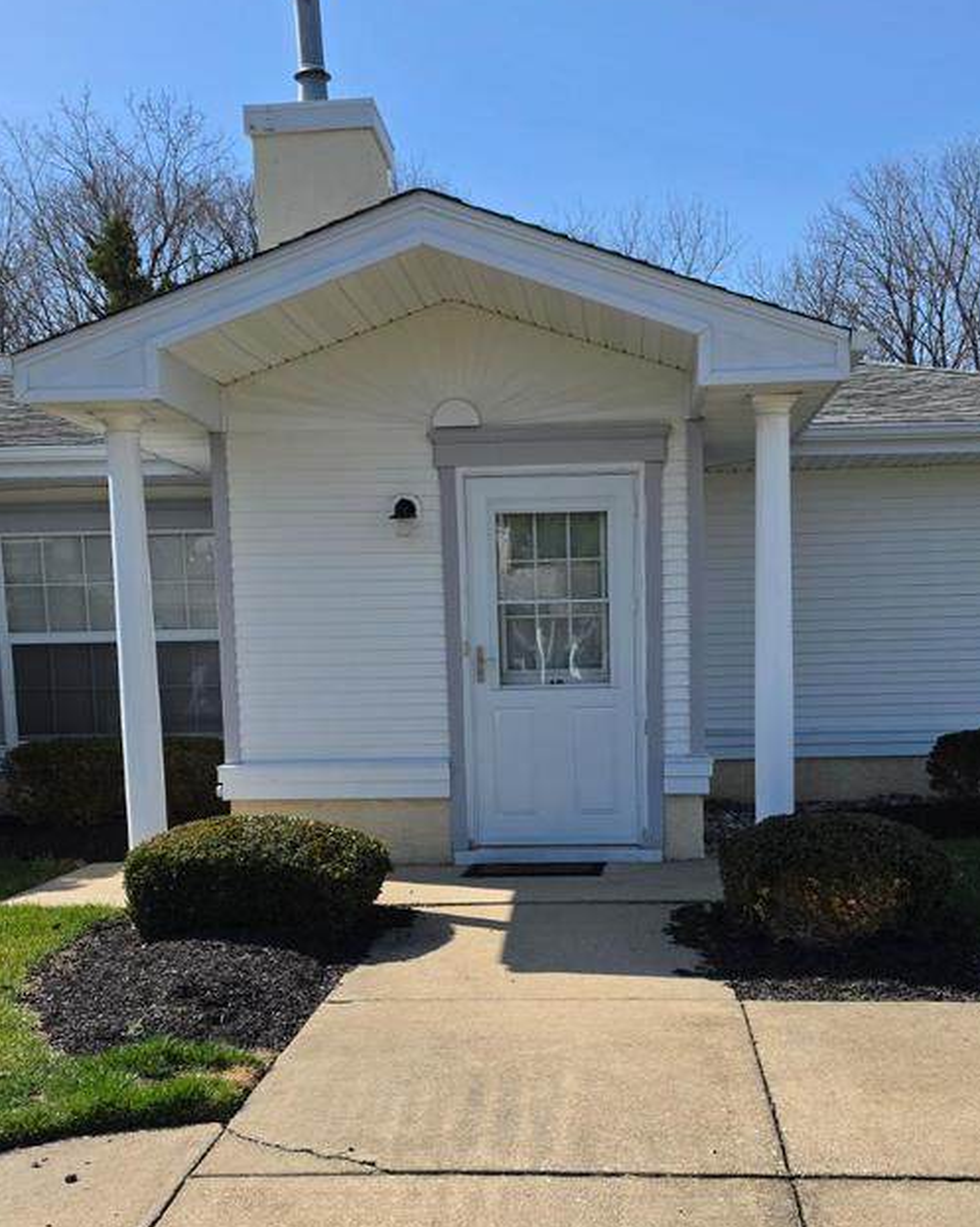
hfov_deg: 38.2
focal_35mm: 39
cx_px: 544
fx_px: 1415
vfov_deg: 46.1
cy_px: 819
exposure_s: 1/7939
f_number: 1.4
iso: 64
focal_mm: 6.5
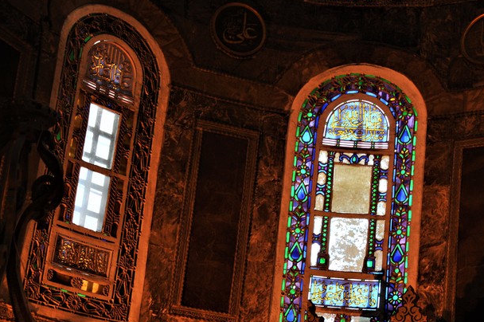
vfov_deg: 17.0
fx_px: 1074
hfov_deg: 25.2
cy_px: 194
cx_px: 331
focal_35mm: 80
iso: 500
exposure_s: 1/20
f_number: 7.1
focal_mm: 36
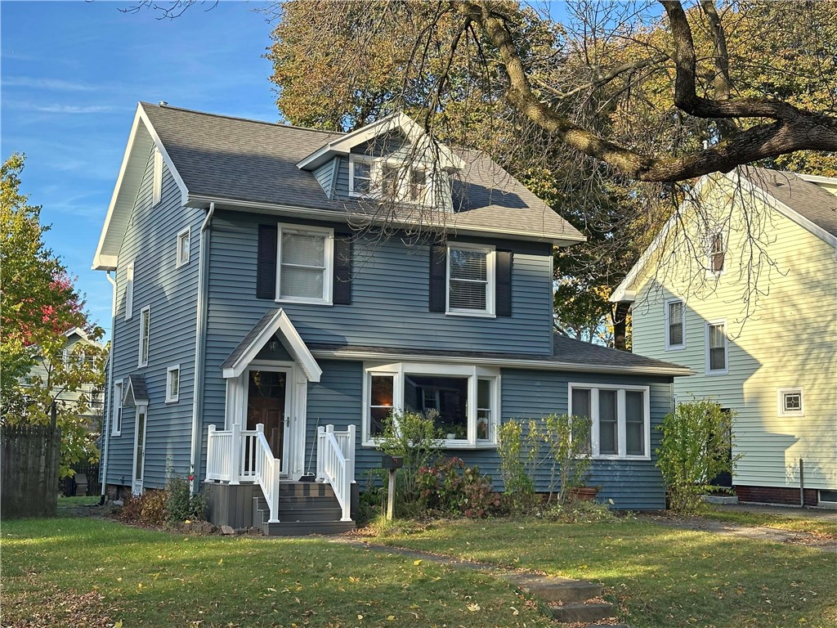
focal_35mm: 48
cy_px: 314
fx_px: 1161
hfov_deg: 39.7
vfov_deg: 30.3
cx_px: 418
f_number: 1.78
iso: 64
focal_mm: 6.86
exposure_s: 1/962
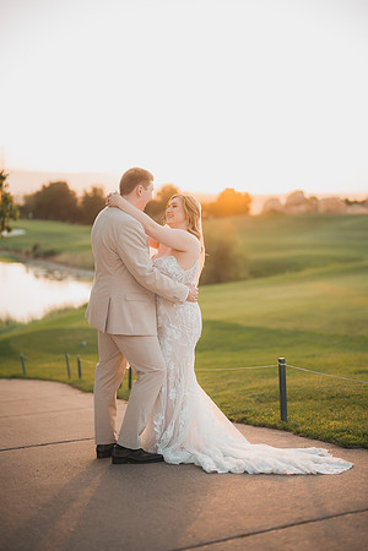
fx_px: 767
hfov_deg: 27.0
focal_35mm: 50
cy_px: 276
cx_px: 184
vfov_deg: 39.6
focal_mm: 50
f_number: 1.2
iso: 125
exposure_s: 1/320
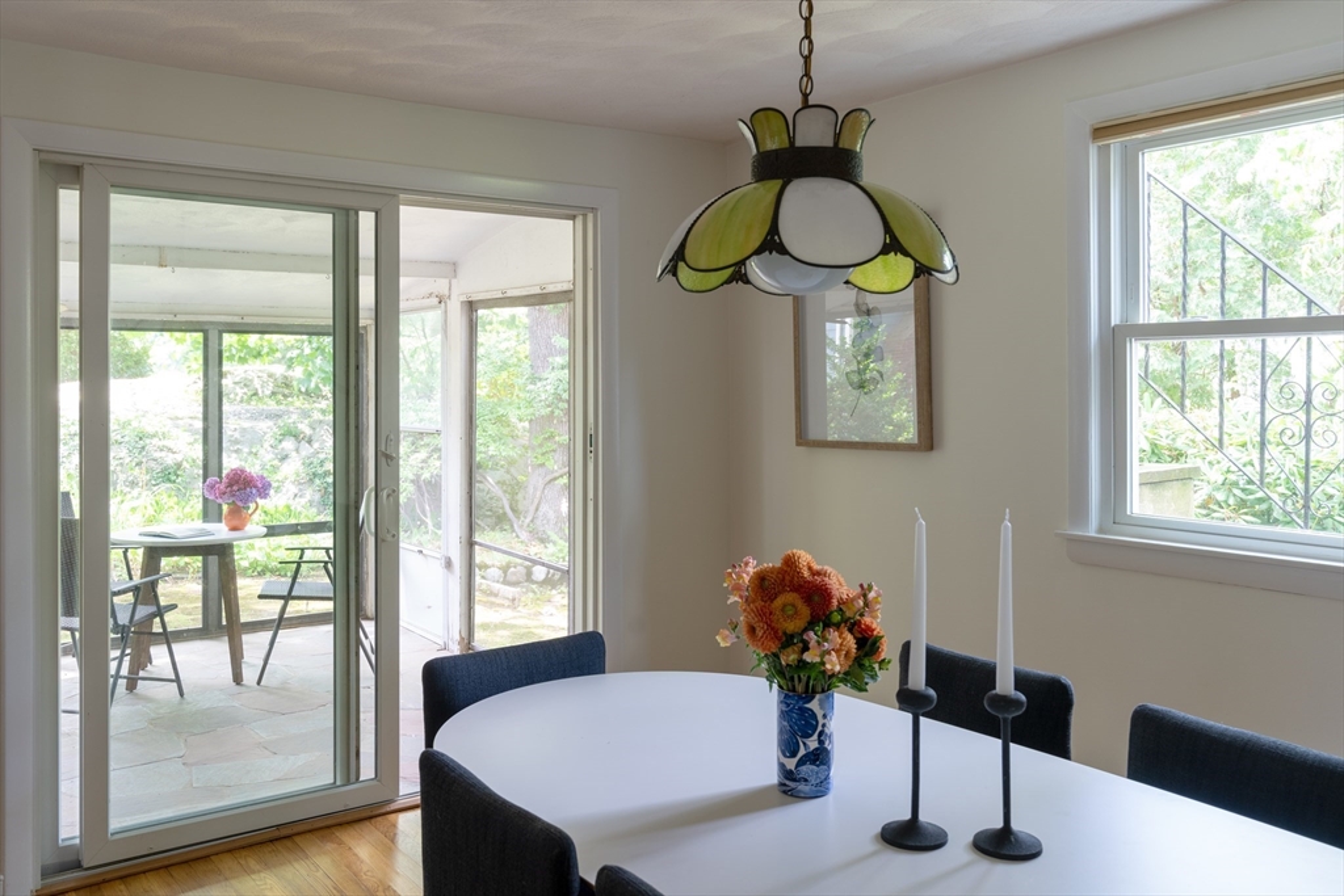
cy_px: 448
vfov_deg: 45.0
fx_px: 1083
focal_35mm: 29
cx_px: 672
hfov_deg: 63.7
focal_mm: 29
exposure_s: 1/2
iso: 200
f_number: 8
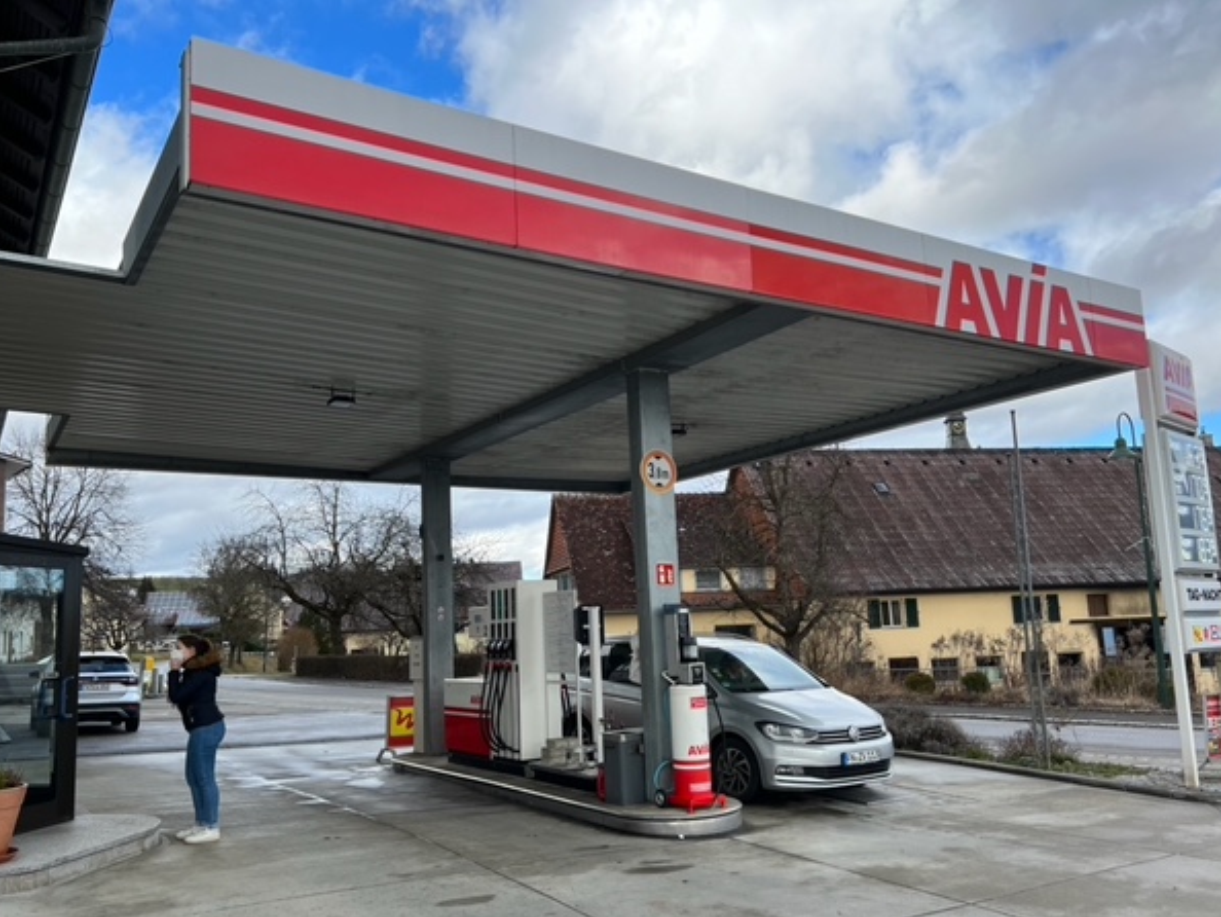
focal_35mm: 28
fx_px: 988
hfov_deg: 63.4
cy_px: 491
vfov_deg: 49.7
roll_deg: +1.3
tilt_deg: +8.9
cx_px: 574
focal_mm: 5.7
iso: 50
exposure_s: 1/1009
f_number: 1.5
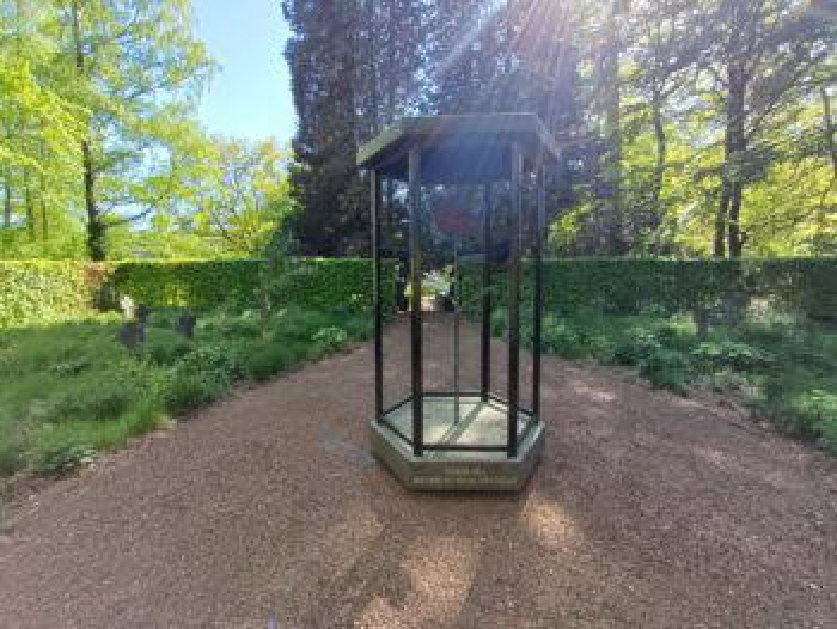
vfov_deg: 78.2
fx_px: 387
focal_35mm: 16
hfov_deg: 94.5
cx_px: 418
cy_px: 314
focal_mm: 1.6
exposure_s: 1/134
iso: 40
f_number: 2.2
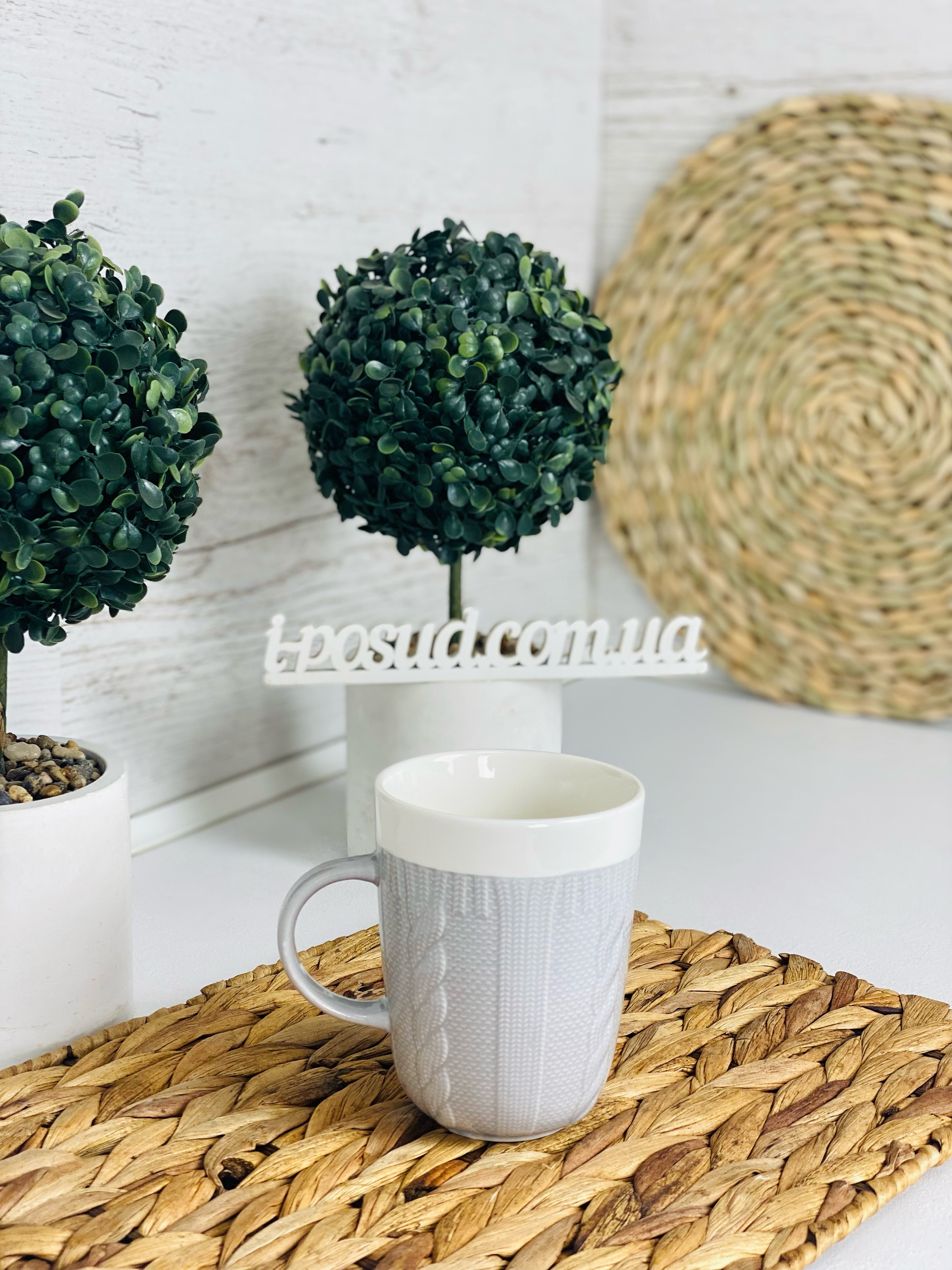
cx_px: 476
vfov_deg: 36.8
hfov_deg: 28.0
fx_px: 1907
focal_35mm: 52
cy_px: 635
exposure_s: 1/100
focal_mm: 6
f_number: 2
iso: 32
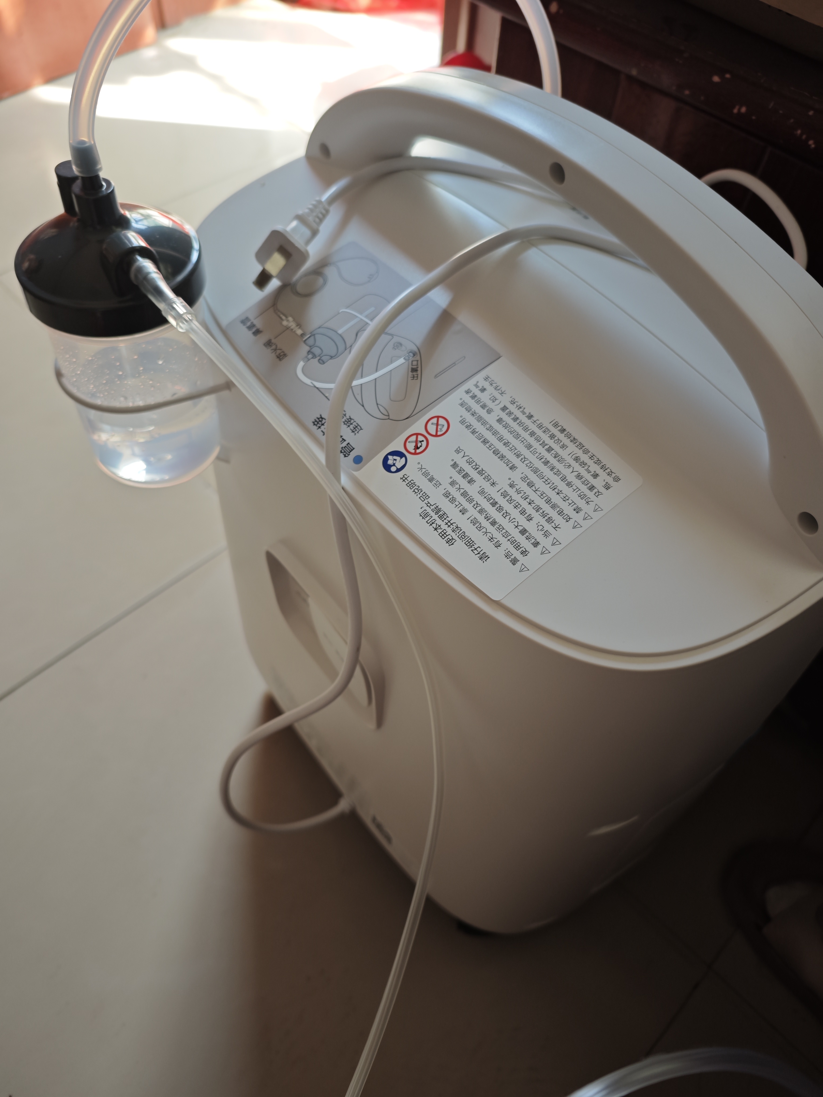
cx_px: 412
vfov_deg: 73.9
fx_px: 729
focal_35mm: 23
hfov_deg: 58.9
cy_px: 548
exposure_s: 1/50
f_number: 1.6
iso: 100
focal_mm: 6.55
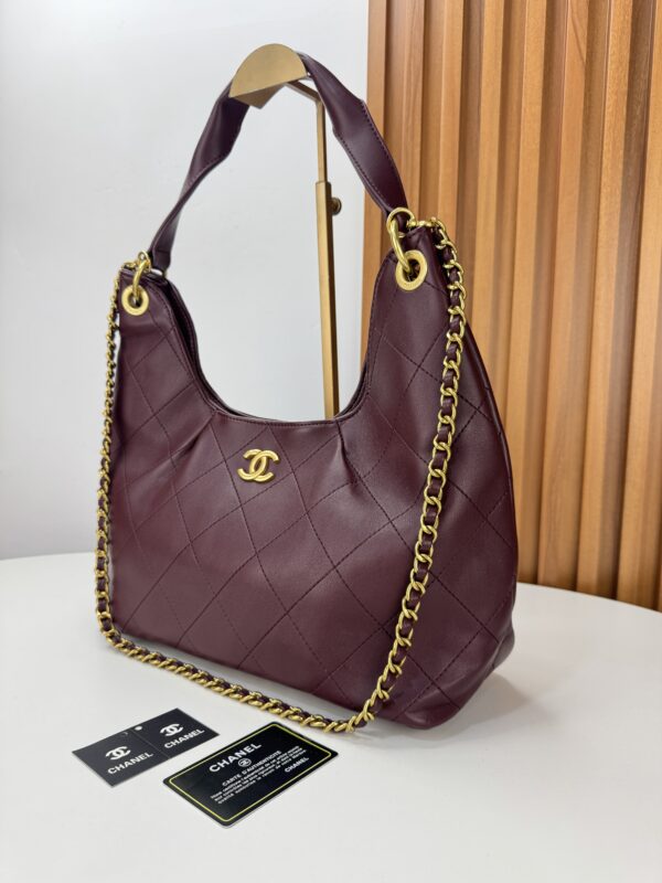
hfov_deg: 56.8
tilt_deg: -6.8
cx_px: 331
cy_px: 442
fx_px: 612
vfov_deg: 71.6
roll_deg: -0.8
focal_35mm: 24
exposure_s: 1/137
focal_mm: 6.76
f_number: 1.78
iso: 64
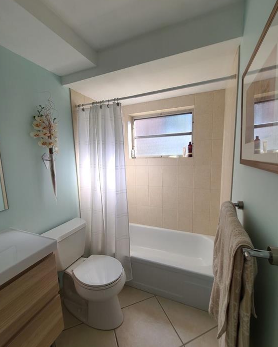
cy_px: 177
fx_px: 144
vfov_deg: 100.7
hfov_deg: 88.0
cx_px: 137
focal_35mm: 14
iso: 50
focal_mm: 2.2
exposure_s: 1/139
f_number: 2.2
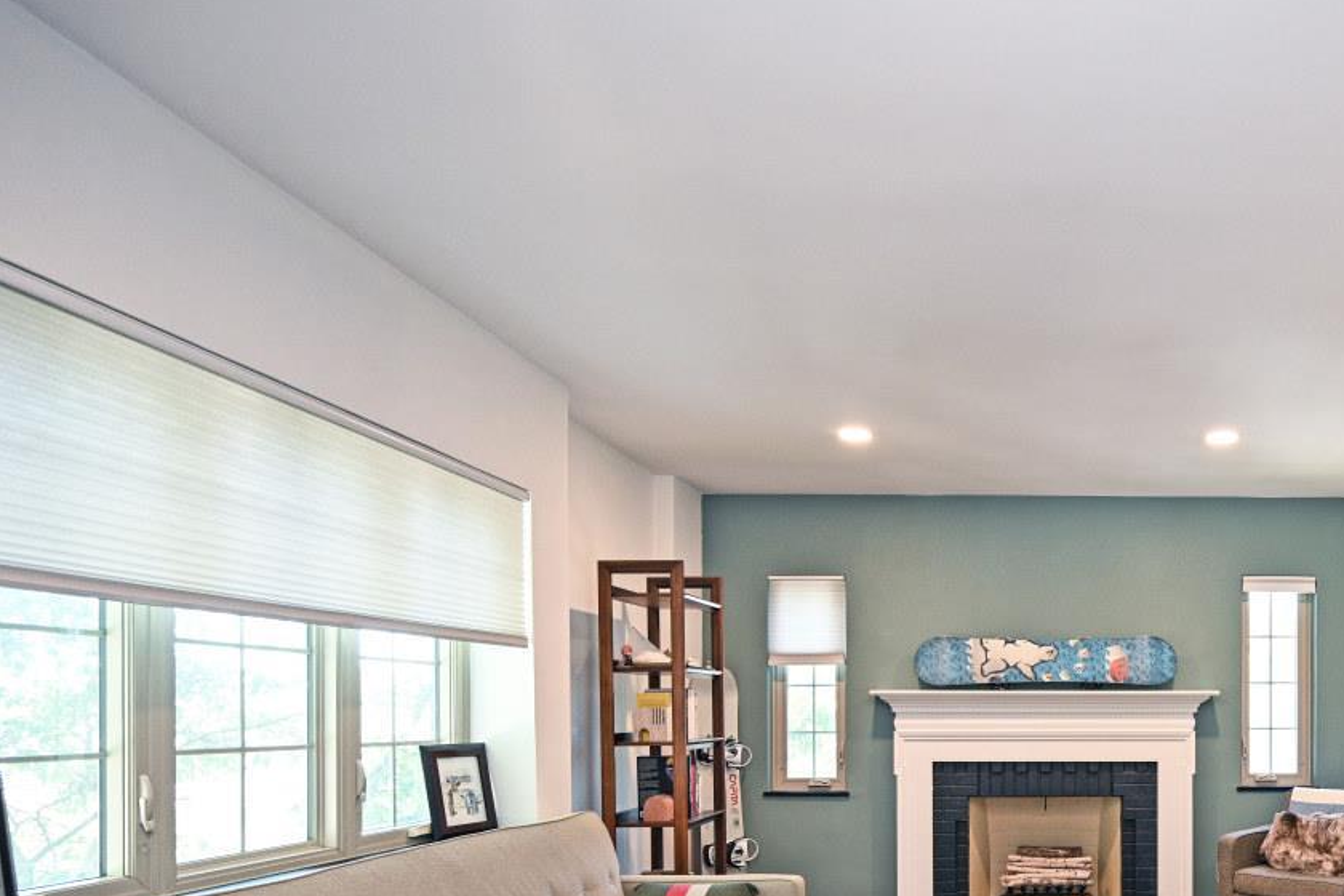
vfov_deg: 48.5
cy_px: 712
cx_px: 1069
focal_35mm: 25
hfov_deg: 65.3
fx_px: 933
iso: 800
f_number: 4
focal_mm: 14
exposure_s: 1/60
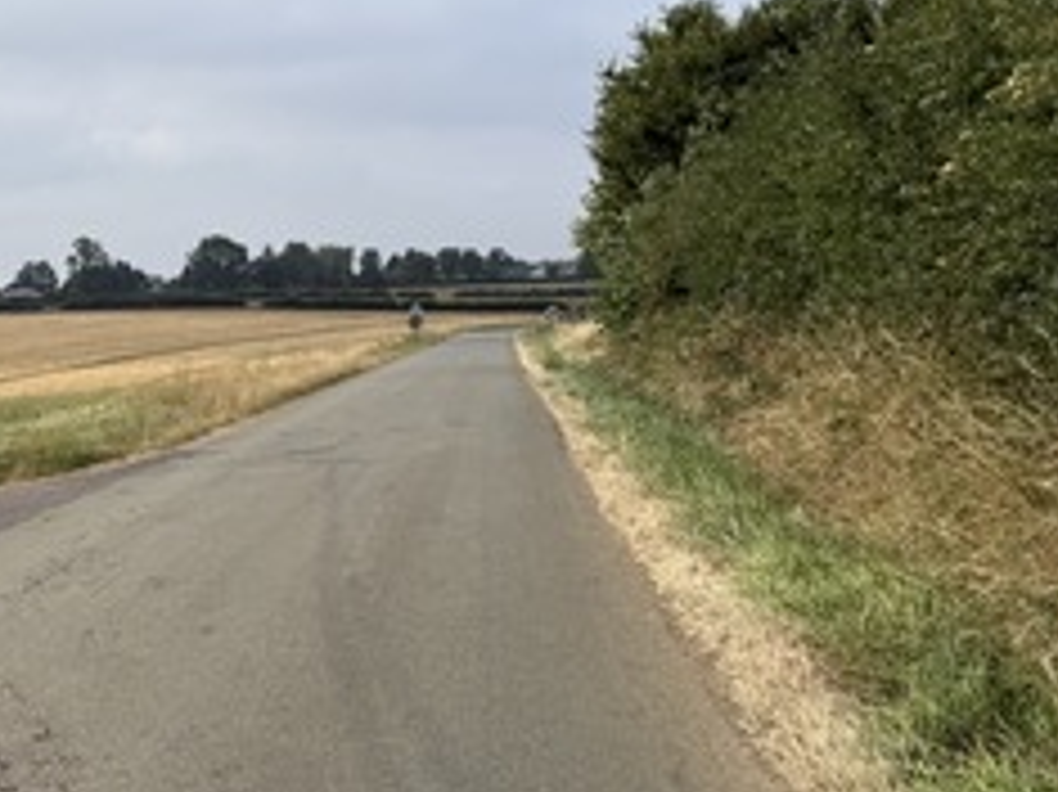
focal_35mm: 51
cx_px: -50
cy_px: 736
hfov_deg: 33.6
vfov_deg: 27.4
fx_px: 1558
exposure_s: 1/5319
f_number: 1.78
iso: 80
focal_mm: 6.76
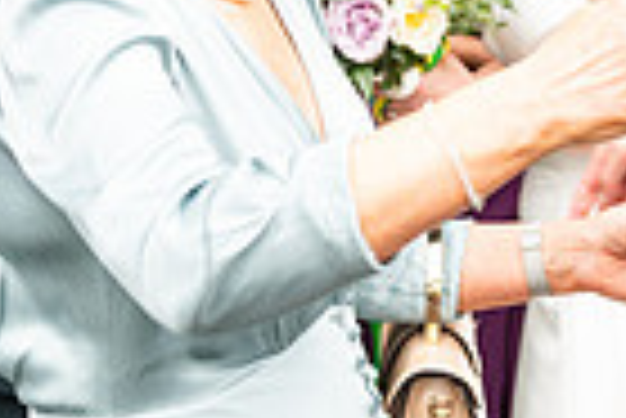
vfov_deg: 9.4
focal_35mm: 146
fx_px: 2541
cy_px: 7
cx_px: 585
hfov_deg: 13.9
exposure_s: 1/200
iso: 160
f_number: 3.5
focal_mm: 35
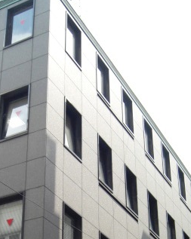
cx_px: 63
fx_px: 531
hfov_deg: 20.3
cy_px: 233
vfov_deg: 24.4
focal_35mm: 75
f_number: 2.8
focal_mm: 7.9
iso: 100
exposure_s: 1/320
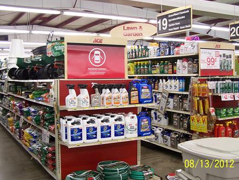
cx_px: 120
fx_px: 283
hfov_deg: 45.8
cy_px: 92
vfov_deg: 35.2
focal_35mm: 41
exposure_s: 1/30
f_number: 2.8
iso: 140
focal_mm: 6.3
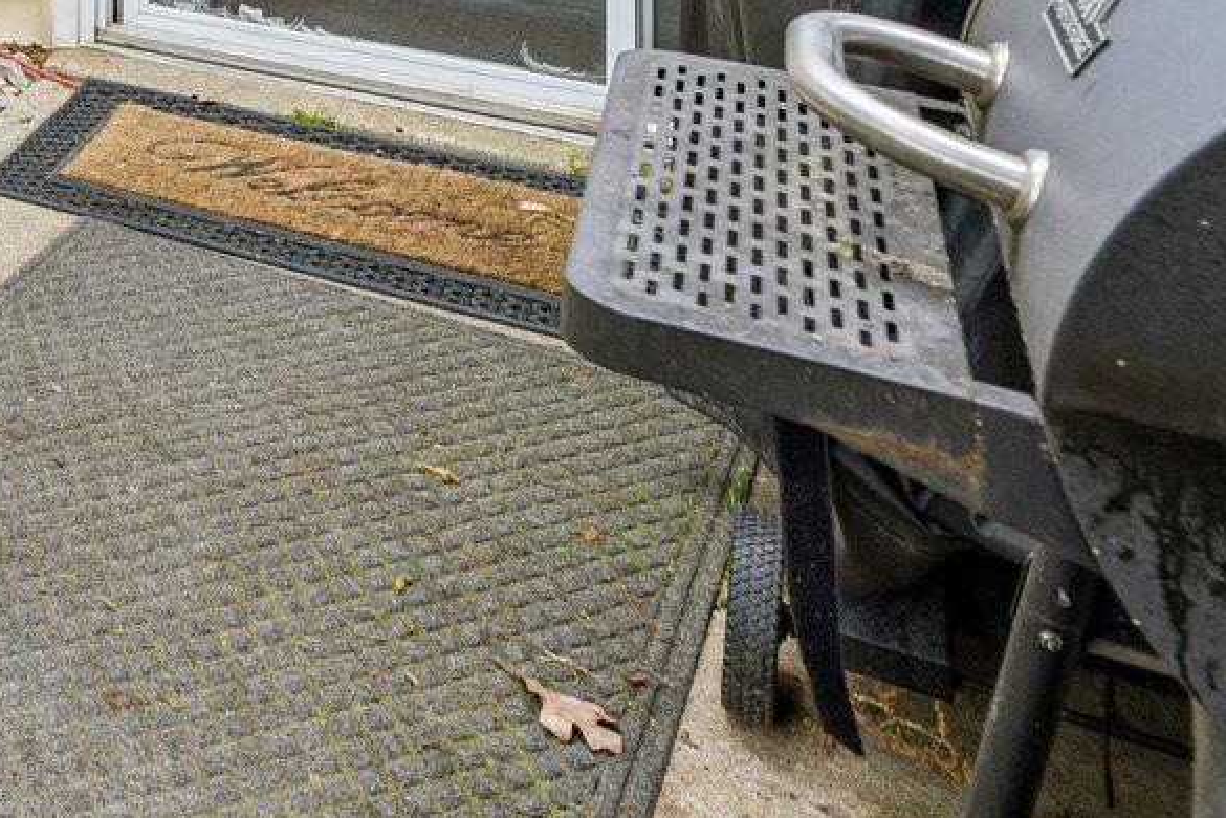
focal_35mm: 56
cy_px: -584
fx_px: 1907
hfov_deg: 25.3
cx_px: -681
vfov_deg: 19.3
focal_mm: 16
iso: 100
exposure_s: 1/50
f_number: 8
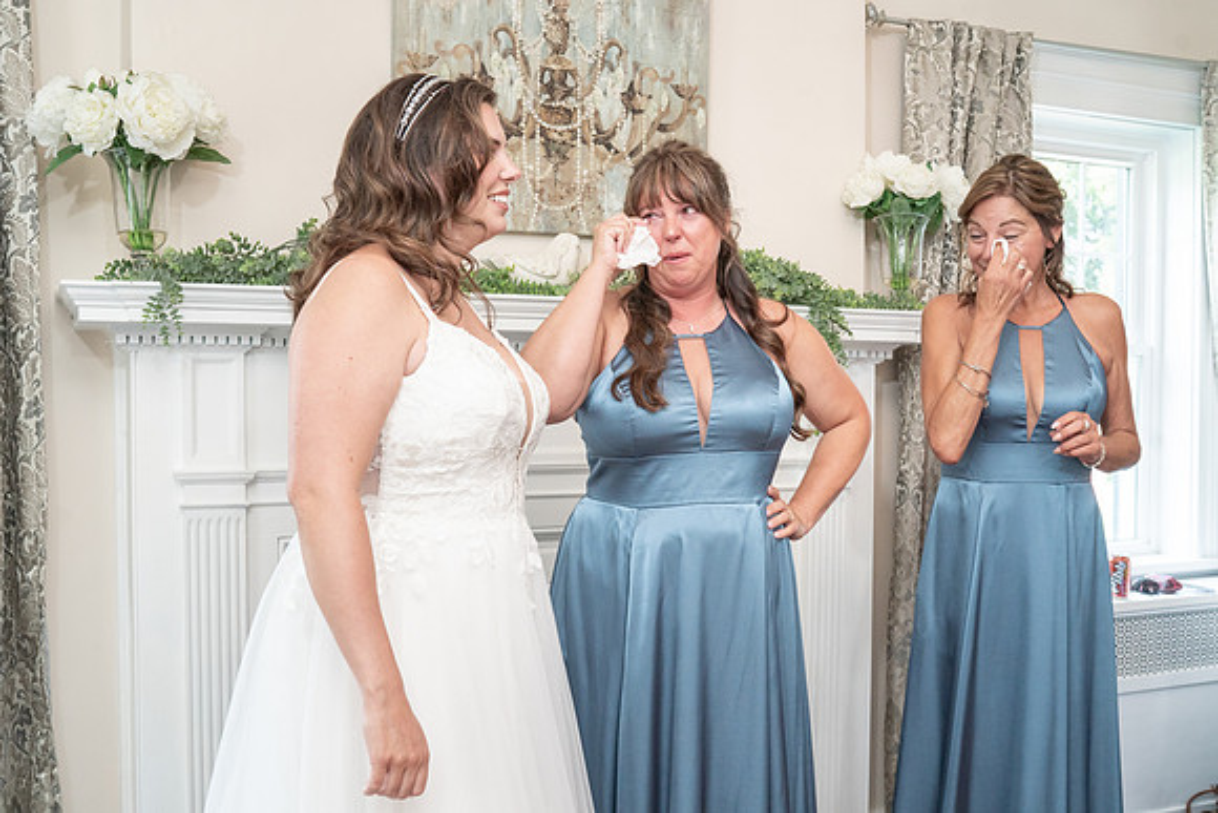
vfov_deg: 35.5
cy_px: 429
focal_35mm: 37
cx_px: 570
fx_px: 1268
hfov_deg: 51.3
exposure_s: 1/200
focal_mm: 35
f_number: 6.3
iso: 2000
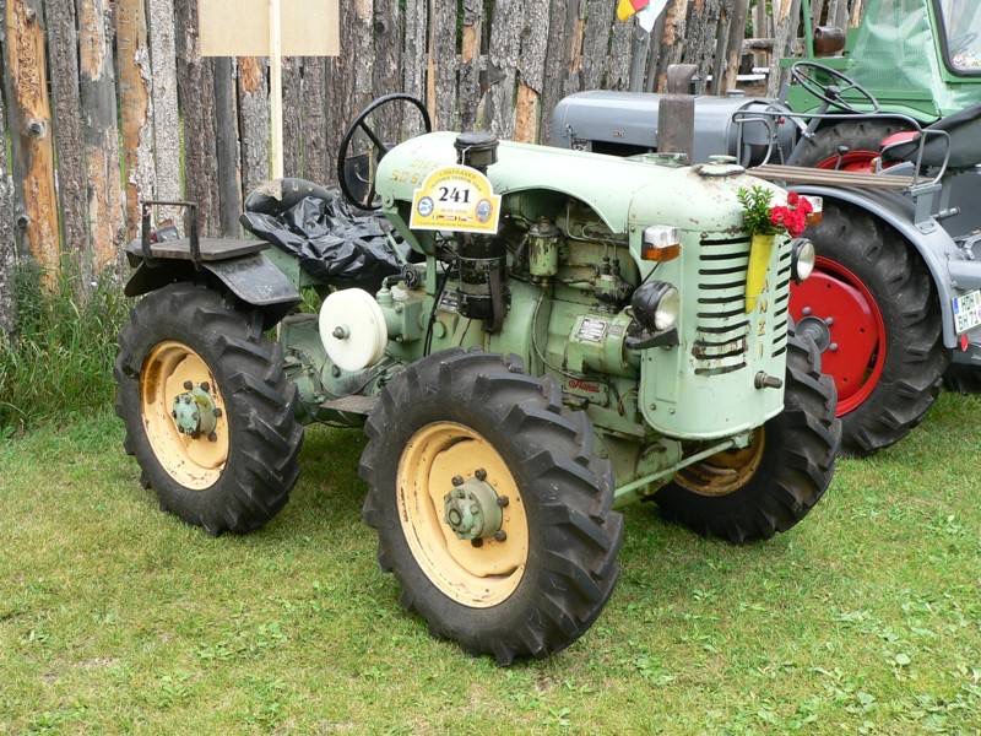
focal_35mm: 45
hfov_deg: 42.1
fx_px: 1275
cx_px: 490
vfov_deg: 32.2
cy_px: 368
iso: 80
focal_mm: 7.4
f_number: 4
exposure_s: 1/160
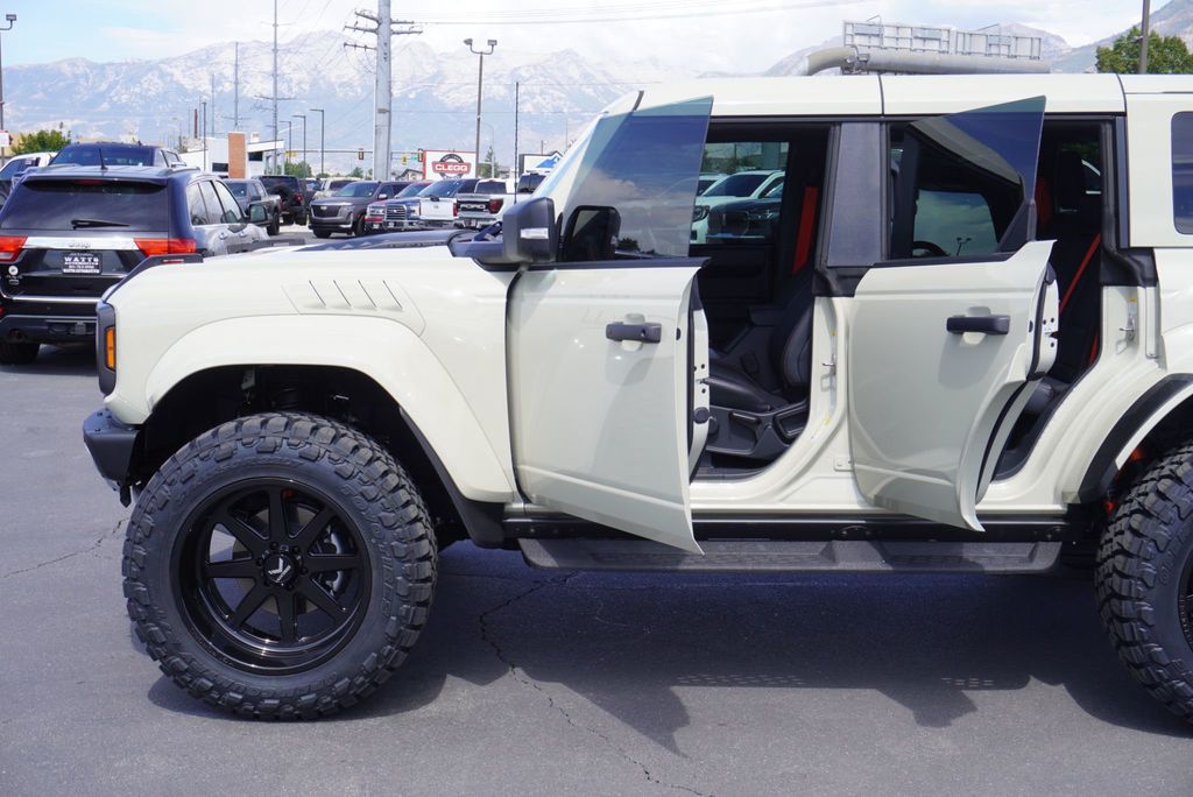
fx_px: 1542
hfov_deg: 42.3
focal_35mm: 46
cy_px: 398
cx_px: 596
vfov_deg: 29.0
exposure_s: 1/100
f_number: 9
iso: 100
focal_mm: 31
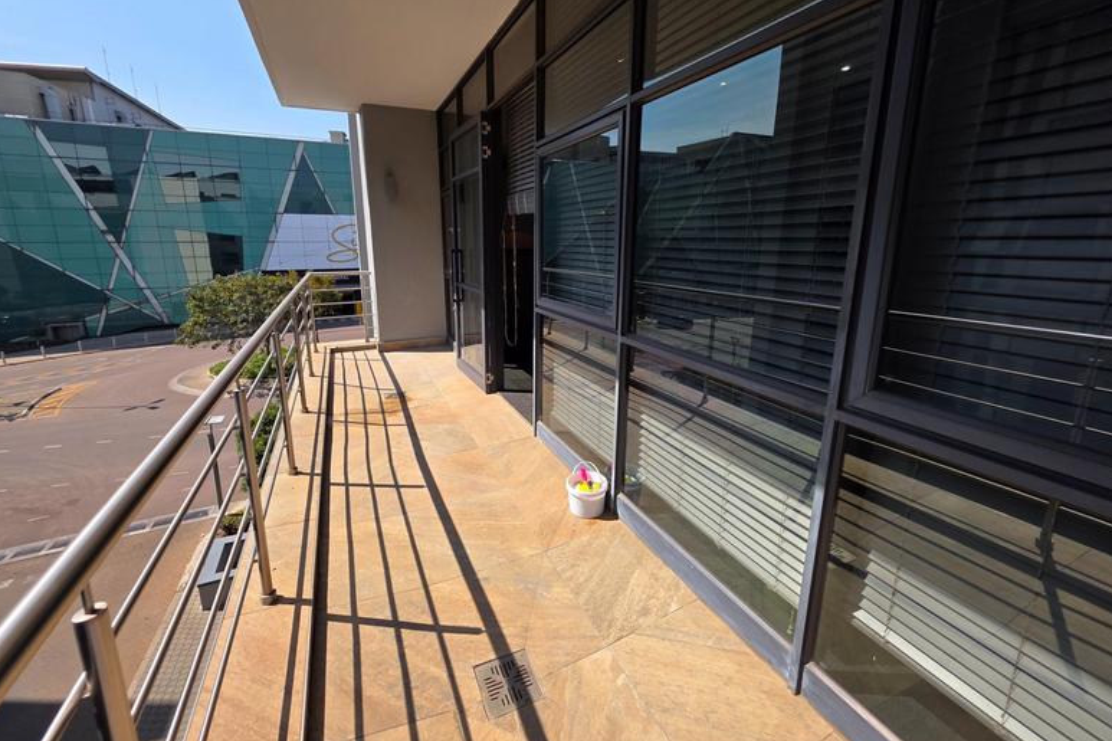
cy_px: 334
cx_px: 545
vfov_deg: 80.9
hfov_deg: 104.3
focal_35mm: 14
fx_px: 432
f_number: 1.9
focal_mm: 2.2
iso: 40
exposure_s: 1/1406
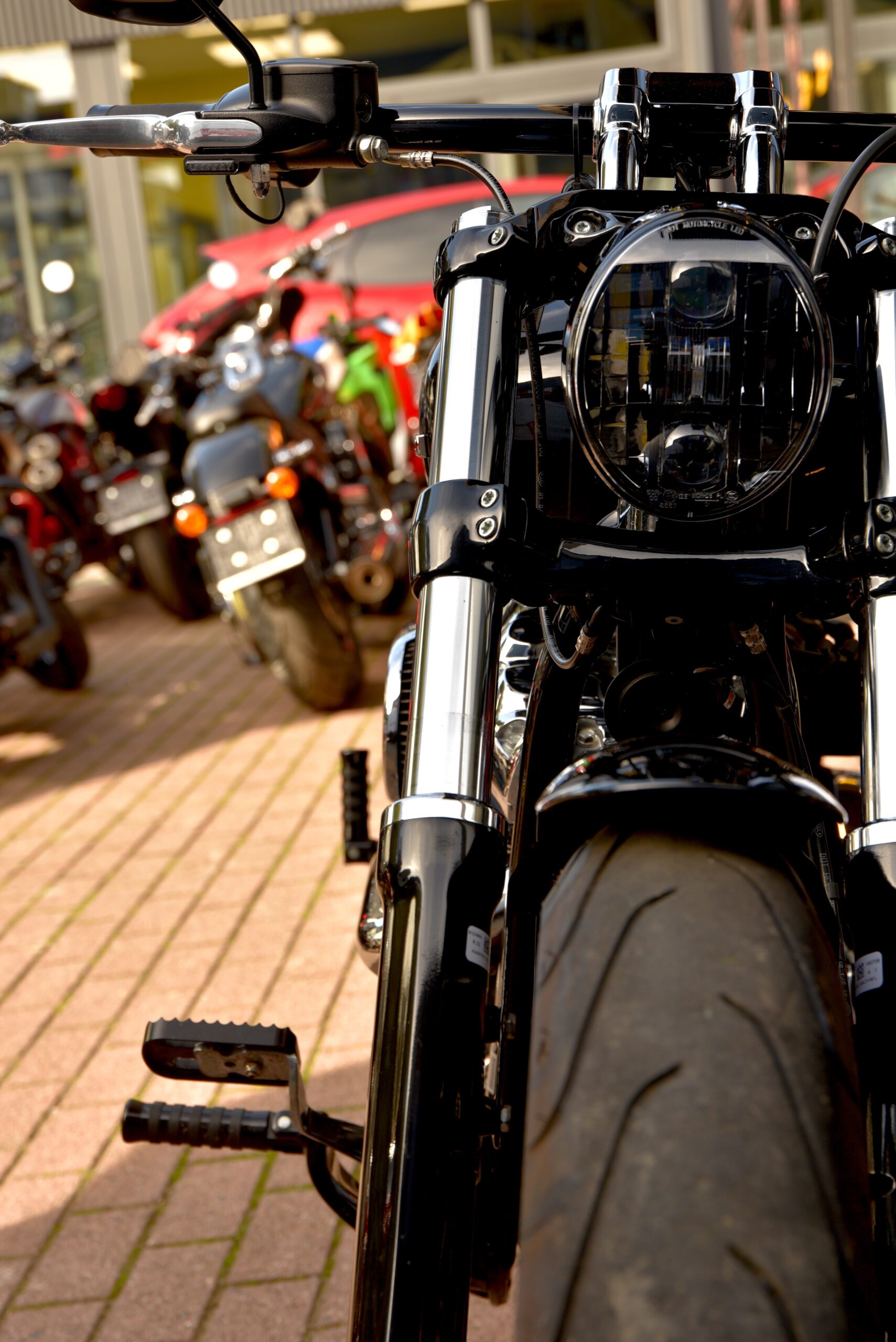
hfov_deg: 23.4
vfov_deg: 34.5
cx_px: 448
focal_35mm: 58
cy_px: 671
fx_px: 2163
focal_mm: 58
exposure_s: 1/125
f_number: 5.6
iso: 200
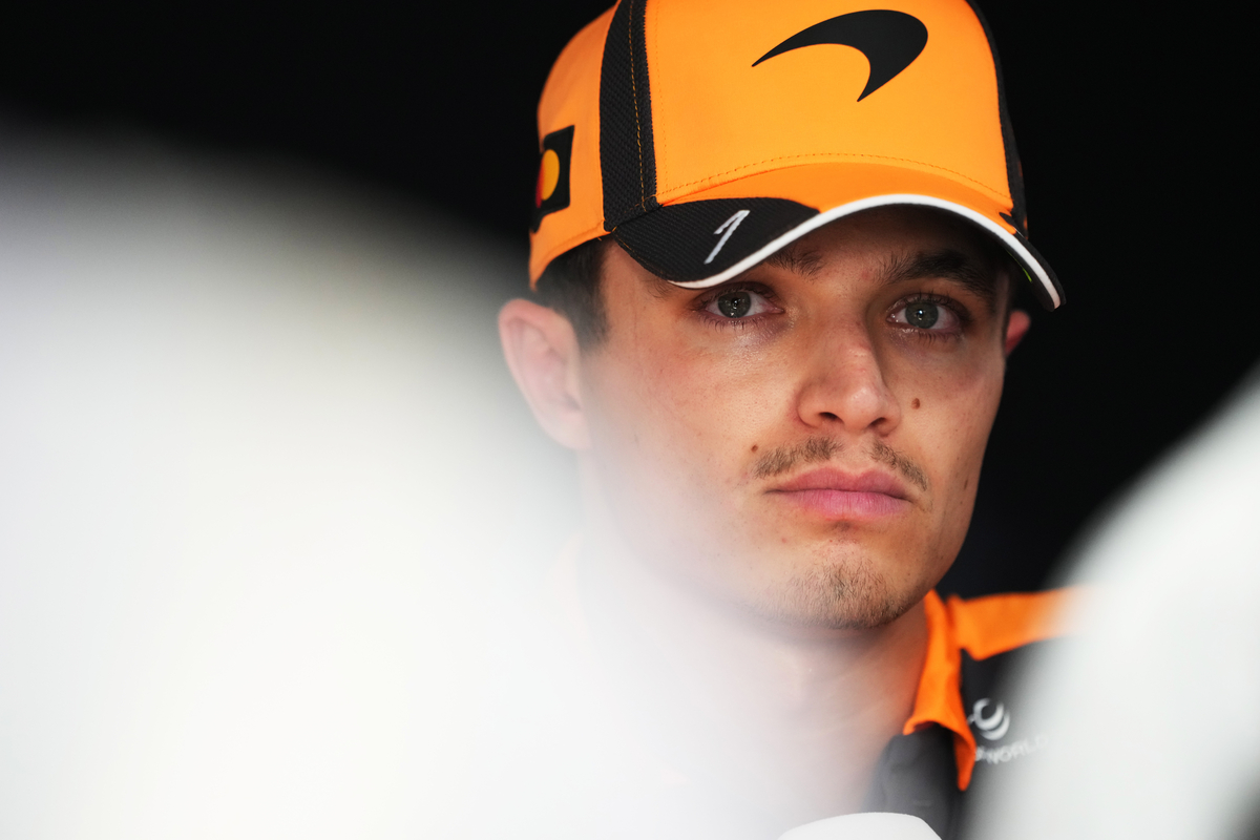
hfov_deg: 5.2
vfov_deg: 3.4
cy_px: 420
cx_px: 630
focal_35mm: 400
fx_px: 13999
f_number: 2.8
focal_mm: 400
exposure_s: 1/1600
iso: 4000
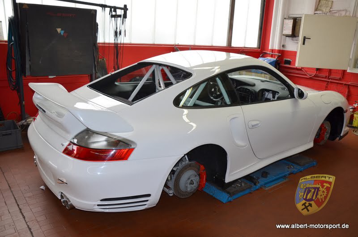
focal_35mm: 32
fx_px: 313
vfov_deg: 41.5
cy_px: 118
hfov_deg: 59.6
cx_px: 179
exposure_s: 1/125
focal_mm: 21
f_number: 3.5
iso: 220
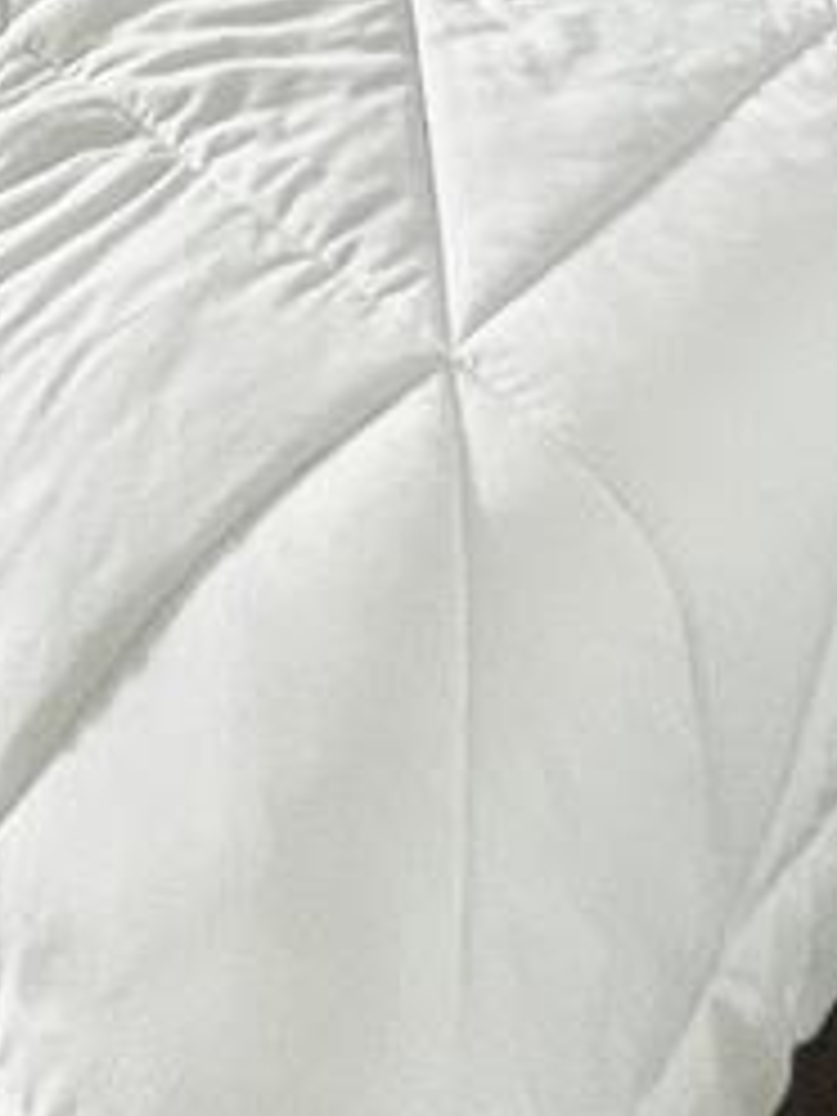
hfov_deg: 22.0
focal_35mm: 63
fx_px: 2031
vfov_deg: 21.4
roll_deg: +1.8
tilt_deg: -15.1
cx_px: -94
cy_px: -850
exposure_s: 1/120
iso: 100
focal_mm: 1.57
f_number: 1.8
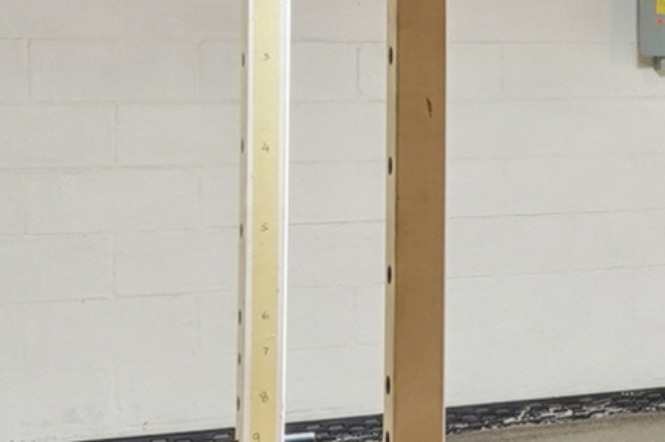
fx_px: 2141
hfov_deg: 11.9
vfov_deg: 11.8
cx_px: 1849
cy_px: 97
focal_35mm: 116
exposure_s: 2.5
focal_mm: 16
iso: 400
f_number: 11
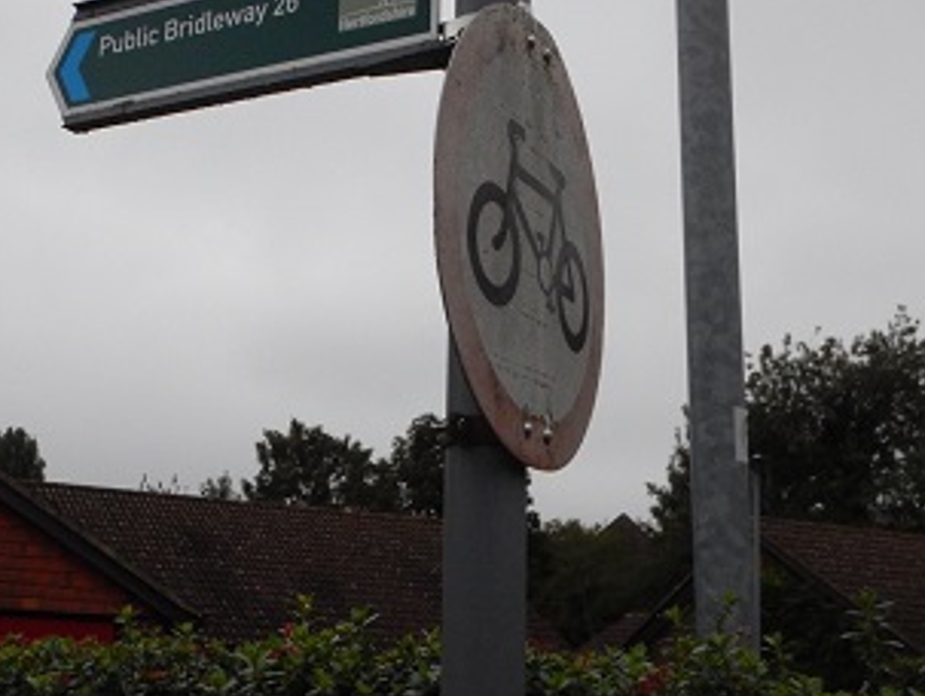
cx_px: 324
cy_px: 266
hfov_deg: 33.0
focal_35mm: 58
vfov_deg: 25.2
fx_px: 1552
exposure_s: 1/800
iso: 800
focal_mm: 7.8
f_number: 8.5
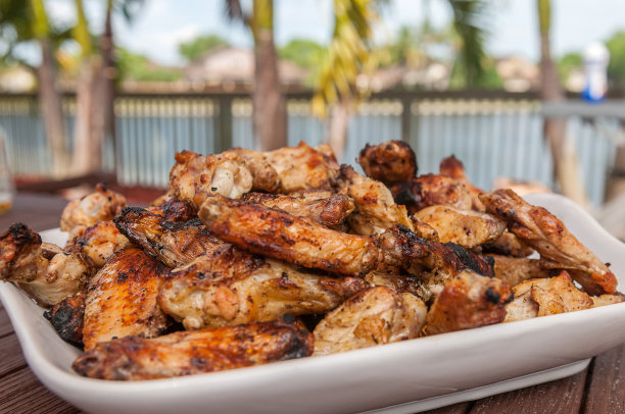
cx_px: 312
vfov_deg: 32.9
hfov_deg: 48.0
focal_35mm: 40
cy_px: 207
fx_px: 702
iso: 200
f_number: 4.5
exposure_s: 1/640
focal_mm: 27
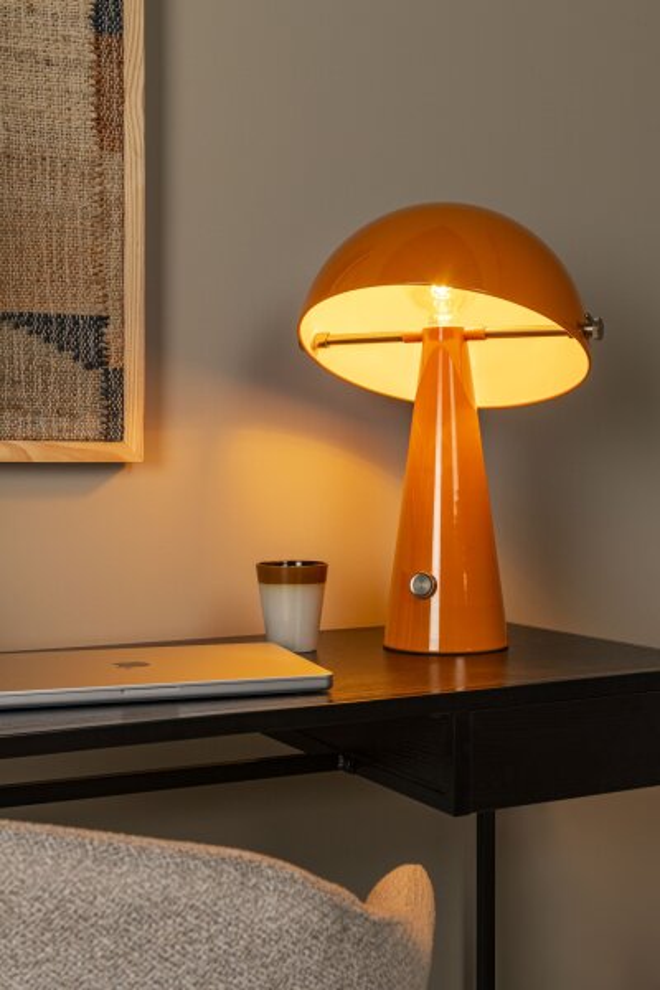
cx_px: 330
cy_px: 495
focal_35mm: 50
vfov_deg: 39.6
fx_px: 1375
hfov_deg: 27.0
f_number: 13
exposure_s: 1/13
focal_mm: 50
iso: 400
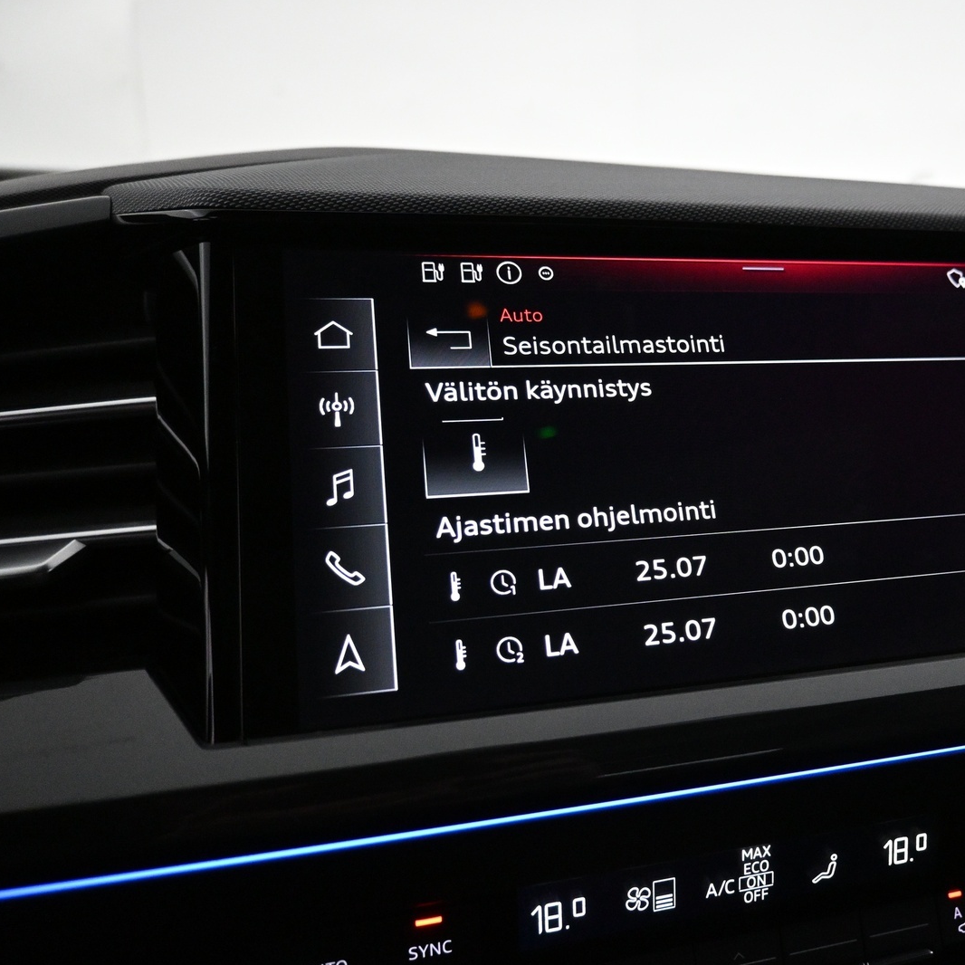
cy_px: 484
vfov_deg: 52.5
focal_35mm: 31
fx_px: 978
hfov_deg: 50.6
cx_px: 708
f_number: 3.5
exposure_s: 1/160
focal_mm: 16
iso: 4000
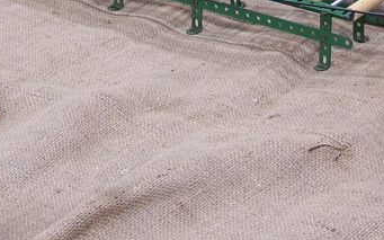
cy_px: -92
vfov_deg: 8.4
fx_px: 1601
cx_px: 279
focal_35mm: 153
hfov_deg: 13.6
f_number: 3
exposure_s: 1/6
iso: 80
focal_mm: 8
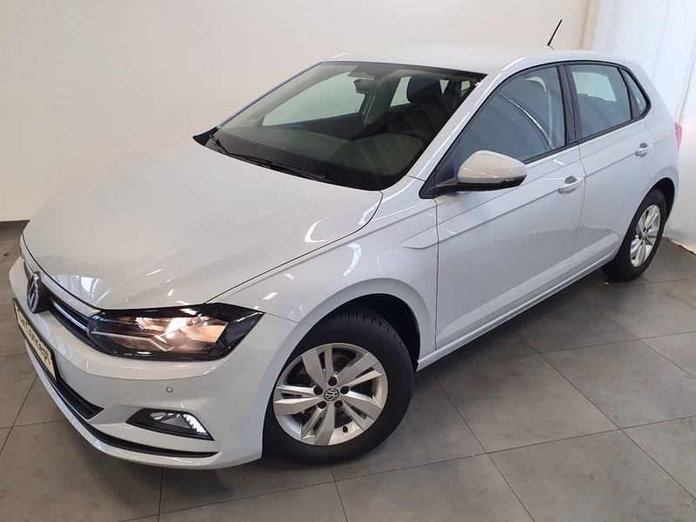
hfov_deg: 67.3
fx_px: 523
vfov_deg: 53.1
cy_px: 261
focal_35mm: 26
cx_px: 348
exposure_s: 1/50
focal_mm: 4.32
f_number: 2.4
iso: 250
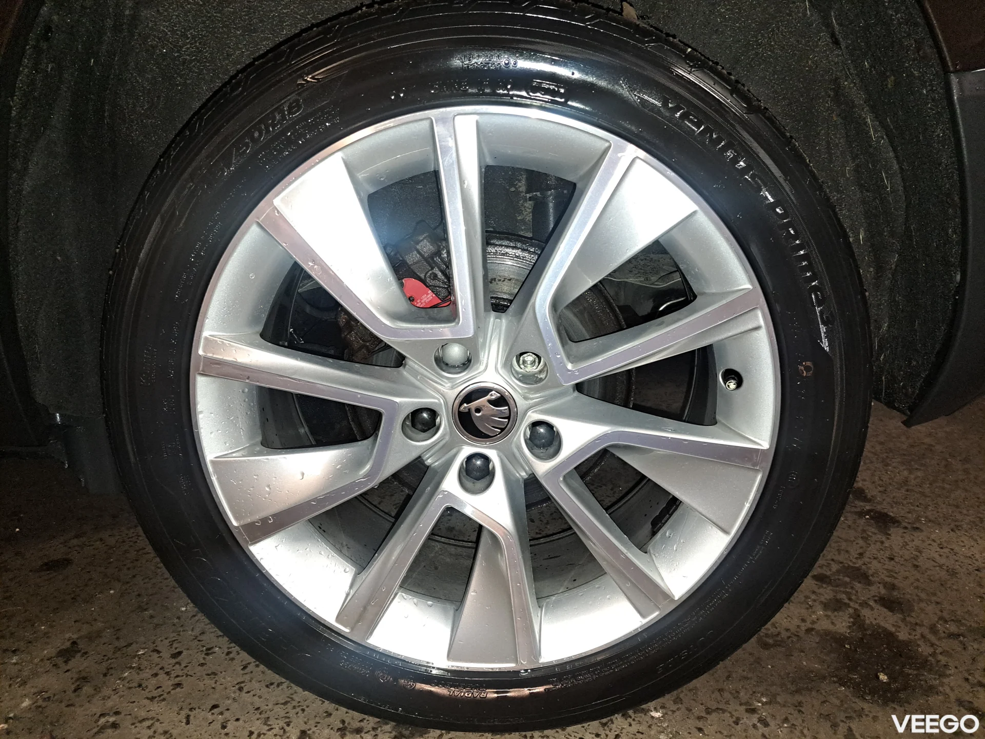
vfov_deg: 56.8
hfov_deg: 71.6
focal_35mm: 24
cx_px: 492
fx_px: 683
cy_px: 370
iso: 400
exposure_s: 1/50
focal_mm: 5.23
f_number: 1.8
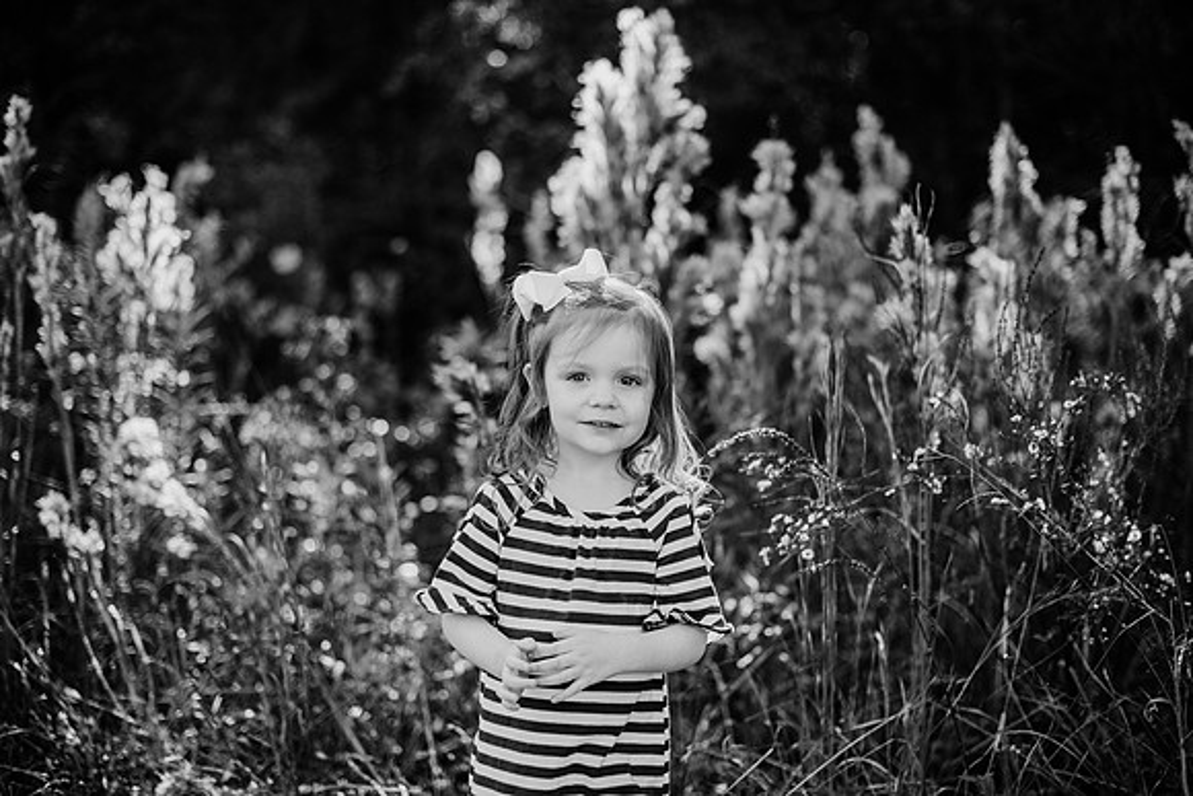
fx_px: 1657
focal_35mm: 50
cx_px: 596
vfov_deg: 27.0
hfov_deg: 39.6
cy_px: 398
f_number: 2
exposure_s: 1/1000
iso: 200
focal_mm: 50
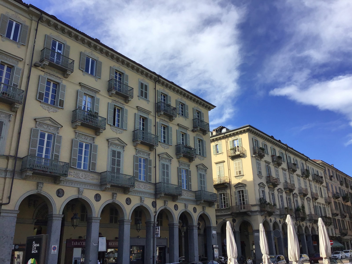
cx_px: 176
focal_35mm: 31
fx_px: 315
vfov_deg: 45.4
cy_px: 132
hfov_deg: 58.4
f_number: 2.4
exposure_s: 1/947
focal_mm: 3.3
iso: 25
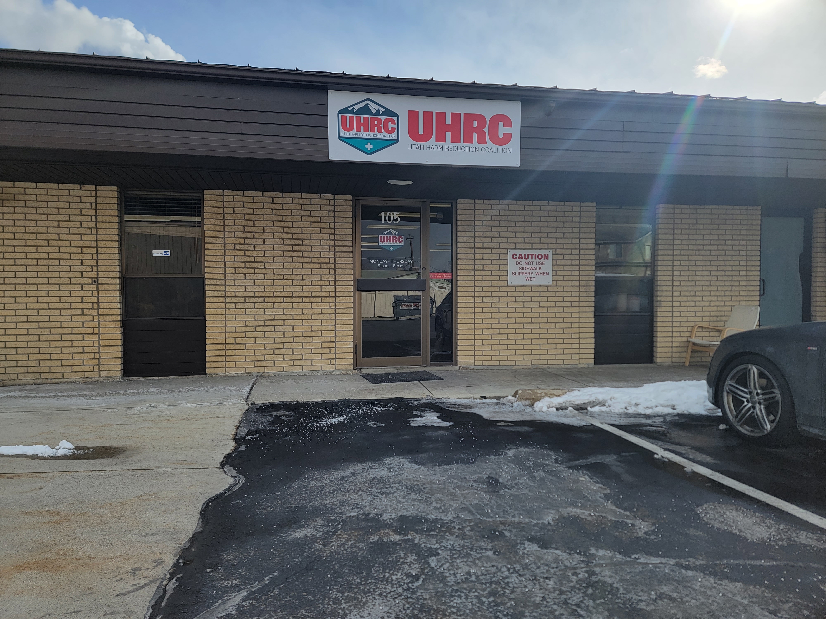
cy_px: 310
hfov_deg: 71.6
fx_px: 573
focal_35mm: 24
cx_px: 413
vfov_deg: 56.8
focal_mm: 6.7
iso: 16
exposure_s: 1/699
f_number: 1.8
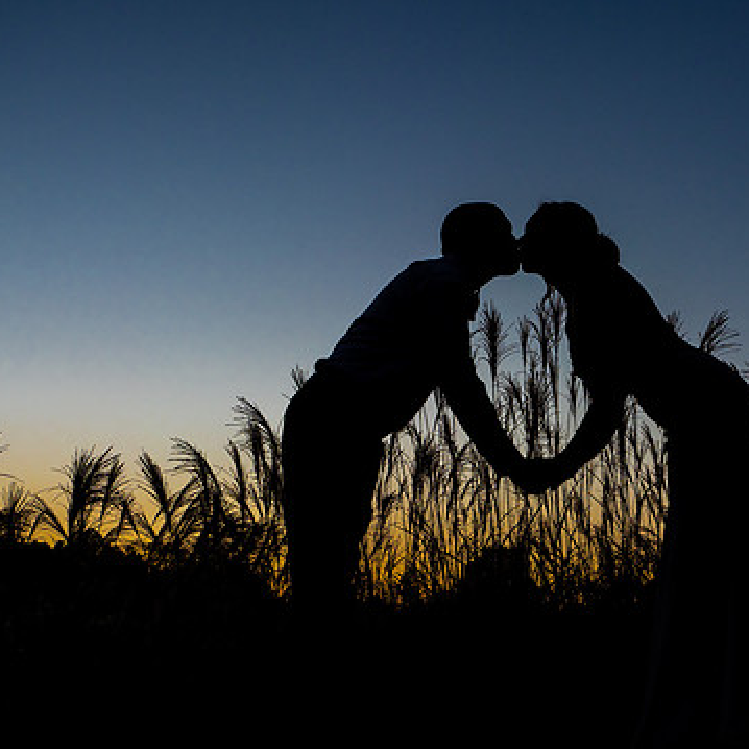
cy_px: 448
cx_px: 466
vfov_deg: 39.0
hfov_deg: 38.9
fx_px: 1053
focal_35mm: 43
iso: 200
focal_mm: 15
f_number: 4
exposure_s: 1/500
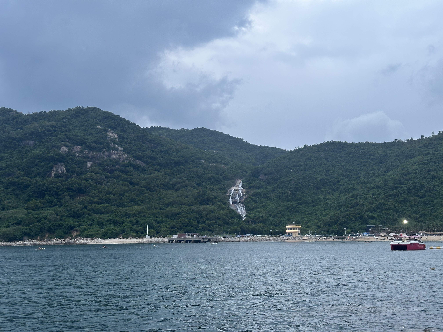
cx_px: 222
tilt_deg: +7.1
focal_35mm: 48
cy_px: 166
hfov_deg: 39.7
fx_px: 614
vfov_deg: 30.3
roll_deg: +0.8
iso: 64
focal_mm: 6.86
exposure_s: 1/50
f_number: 1.78
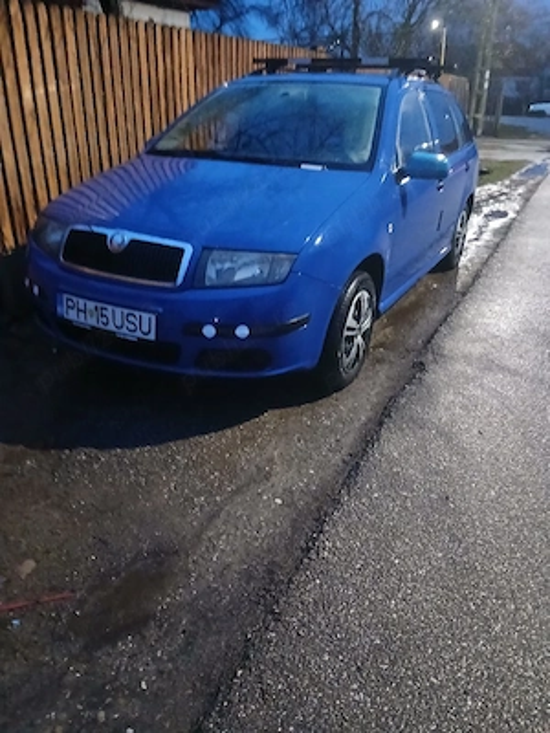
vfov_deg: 67.3
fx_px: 551
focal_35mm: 26
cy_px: 366
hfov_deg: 53.1
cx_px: 275
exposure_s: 1/10
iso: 2500
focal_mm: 3.98
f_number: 1.8
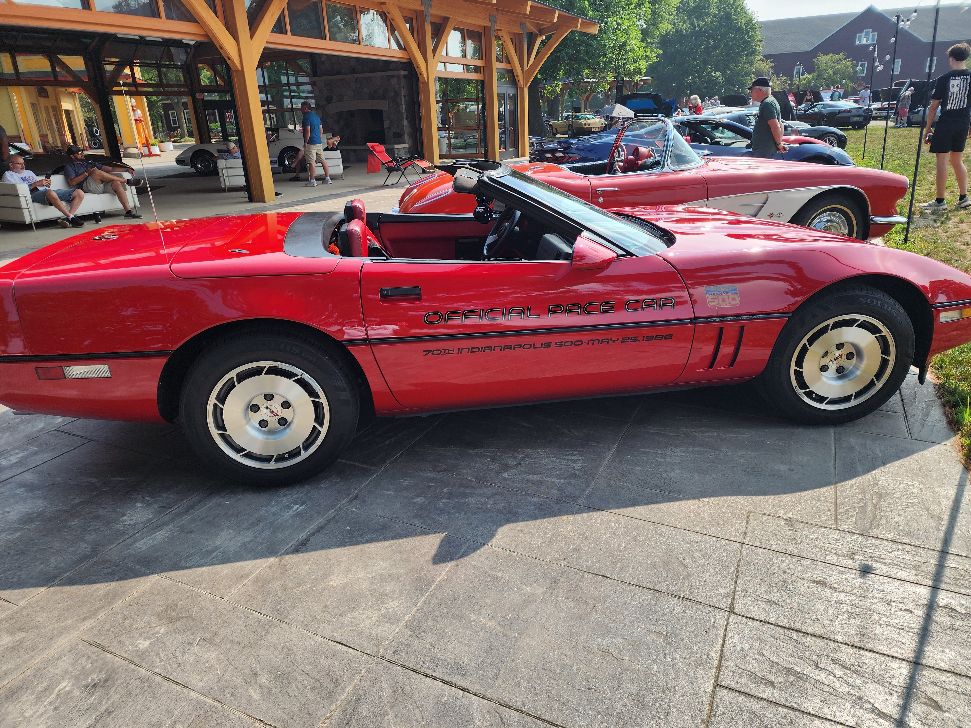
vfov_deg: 58.9
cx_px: 486
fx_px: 645
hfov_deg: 73.9
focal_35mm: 23
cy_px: 364
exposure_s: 1/631
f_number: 1.8
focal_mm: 6.4
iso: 12
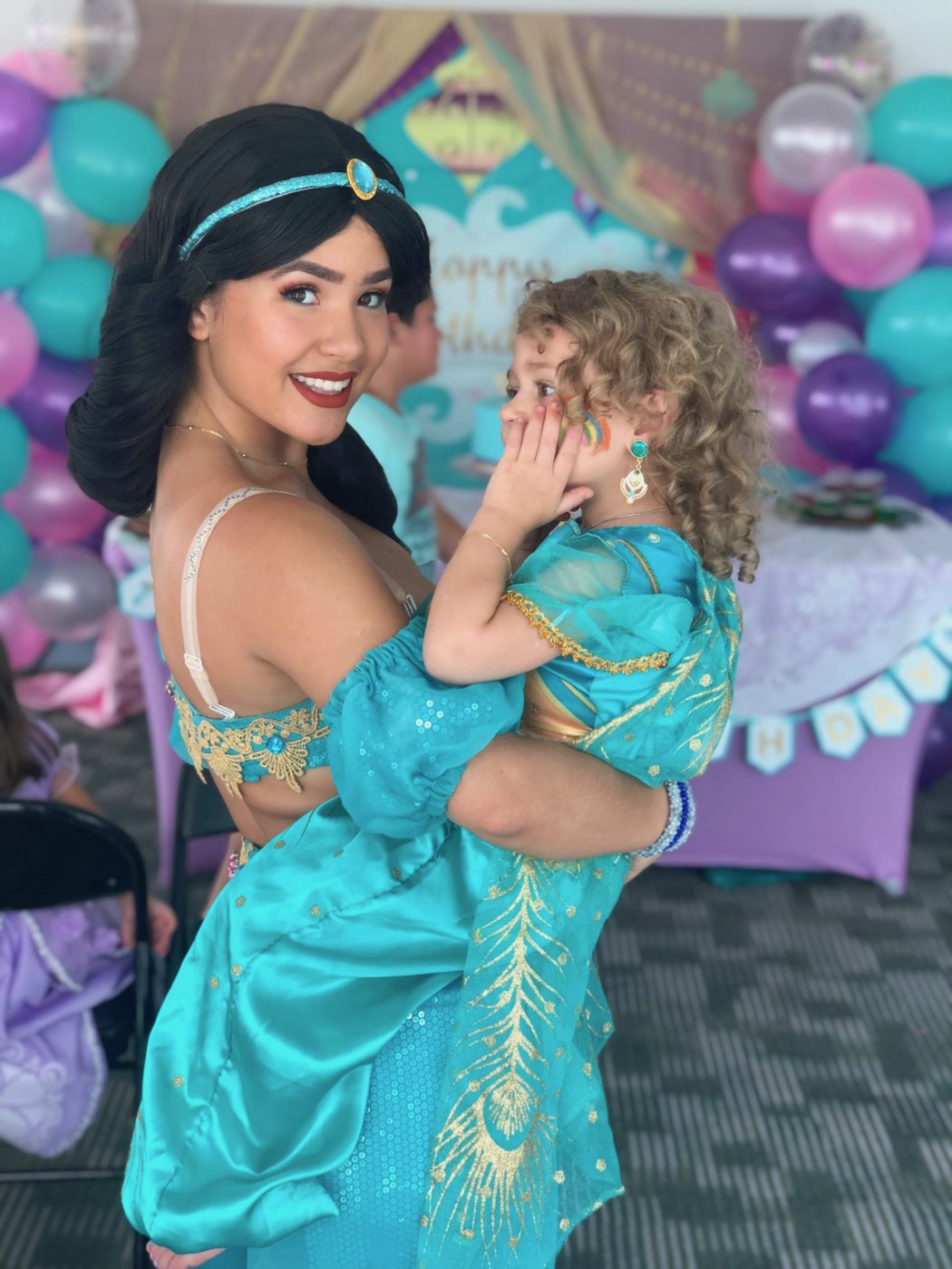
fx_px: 1907
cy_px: 634
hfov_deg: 28.0
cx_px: 476
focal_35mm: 52
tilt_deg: -14.7
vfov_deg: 36.8
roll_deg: -3.1
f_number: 2.4
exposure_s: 1/60
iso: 32
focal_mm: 6
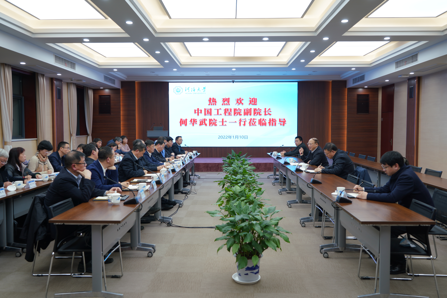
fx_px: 373
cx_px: 224
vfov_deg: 43.6
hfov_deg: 61.9
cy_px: 149
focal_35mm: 30
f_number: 4
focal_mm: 30
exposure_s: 1/30
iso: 160
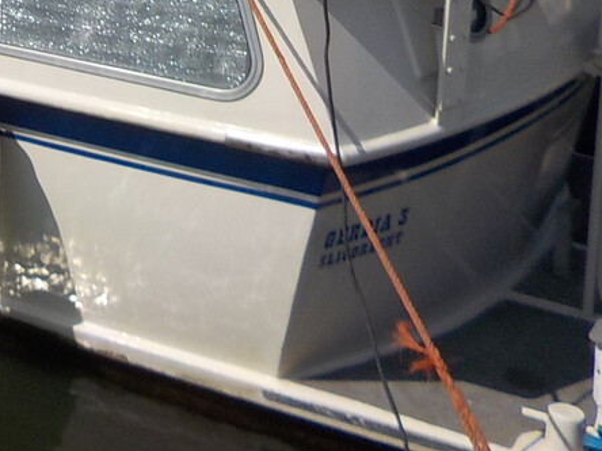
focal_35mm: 81
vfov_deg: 17.4
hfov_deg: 21.6
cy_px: -83
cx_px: -198
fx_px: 1409
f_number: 6.6
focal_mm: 4.1
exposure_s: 1/640
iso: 125
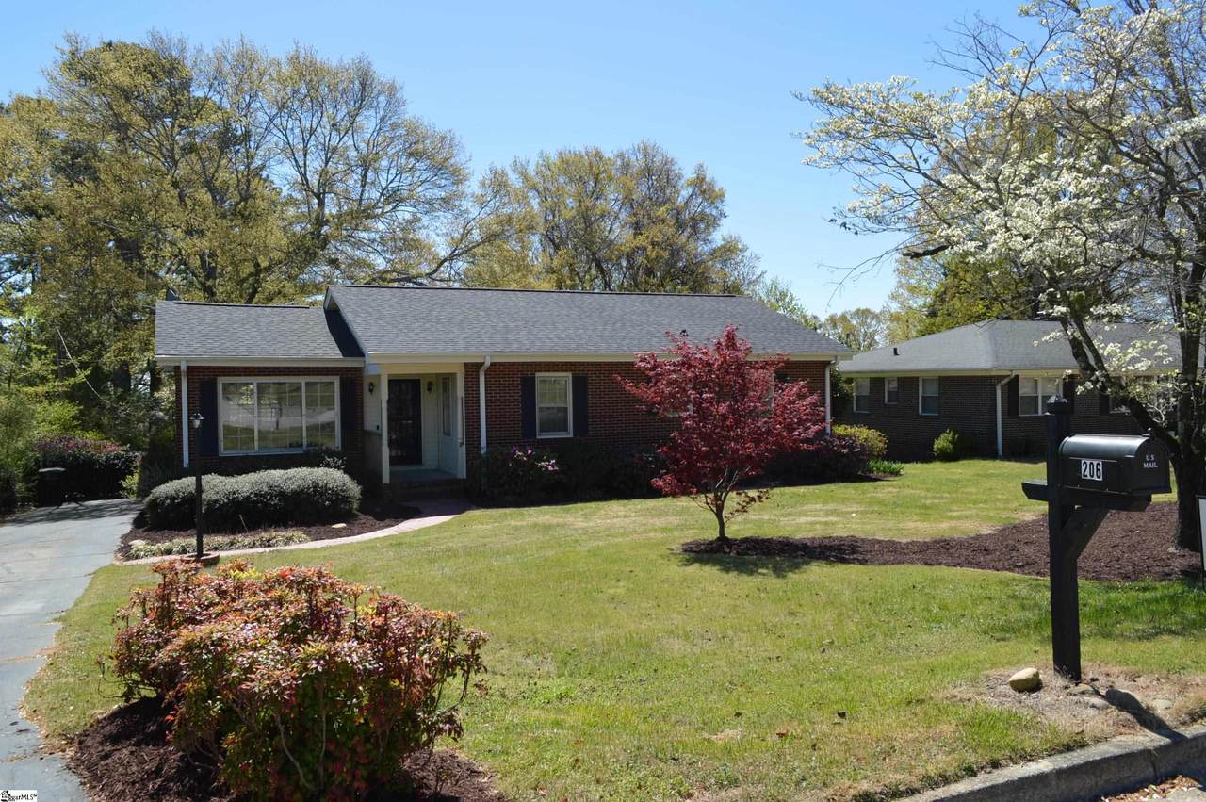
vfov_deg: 47.8
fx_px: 904
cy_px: 401
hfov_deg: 67.4
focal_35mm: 27
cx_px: 603
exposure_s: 1/200
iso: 100
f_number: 7.1
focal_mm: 18
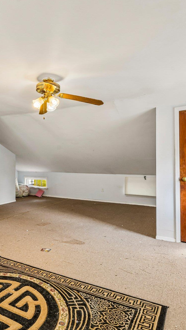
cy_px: 164
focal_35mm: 26
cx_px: 47
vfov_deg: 71.9
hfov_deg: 43.0
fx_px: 228
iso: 400
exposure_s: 1/25
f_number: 9
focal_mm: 16
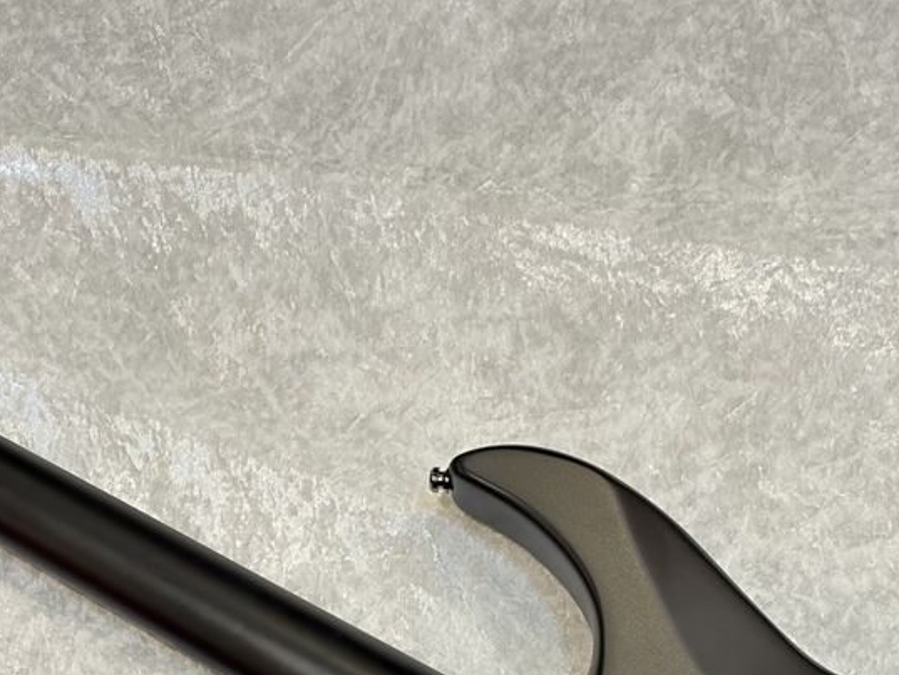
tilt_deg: -66.2
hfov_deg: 15.9
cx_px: 368
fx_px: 3221
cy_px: 749
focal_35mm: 124
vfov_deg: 11.8
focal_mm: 5.96
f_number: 1.6
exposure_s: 1/40
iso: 100
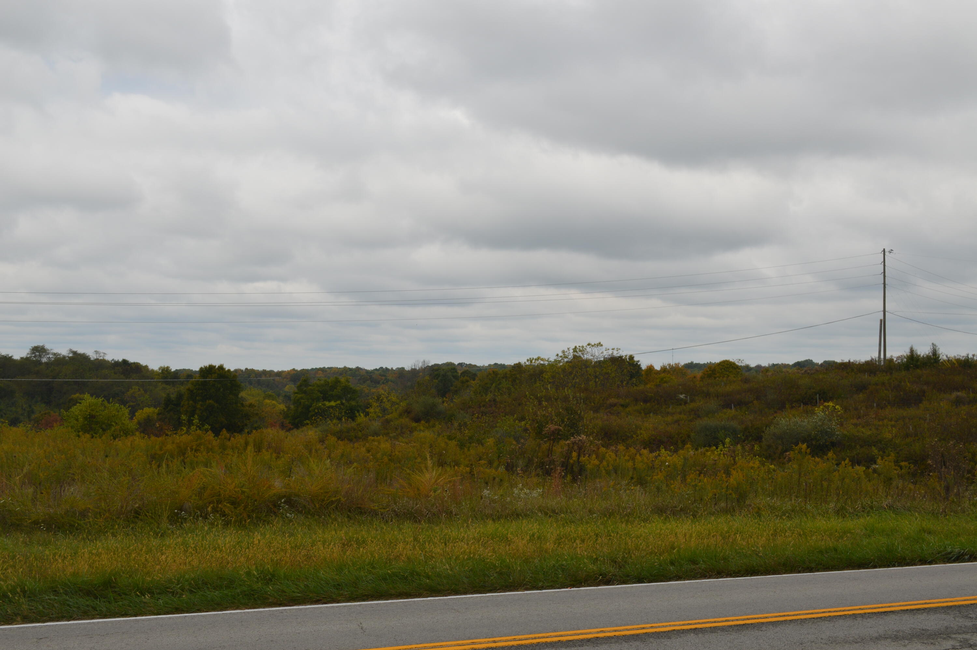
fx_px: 1139
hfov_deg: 46.4
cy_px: 325
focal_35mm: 42
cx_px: 488
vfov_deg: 31.8
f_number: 7.1
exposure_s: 1/200
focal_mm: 28
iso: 100
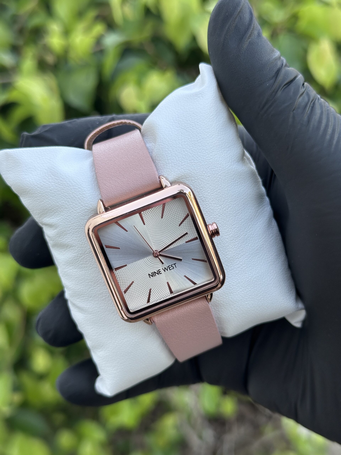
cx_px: 170
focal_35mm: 48
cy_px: 228
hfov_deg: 30.3
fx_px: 630
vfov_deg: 39.7
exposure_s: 1/392
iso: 64
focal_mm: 6.86
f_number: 1.78
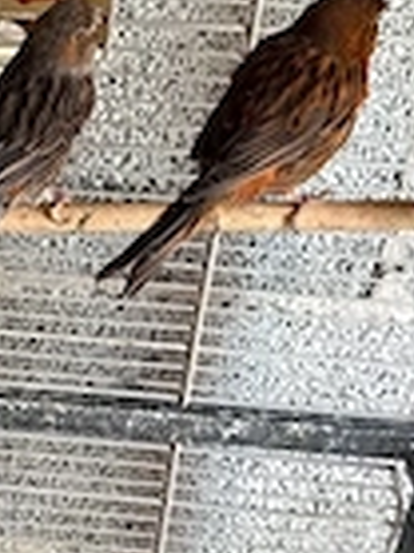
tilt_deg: -29.3
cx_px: -28
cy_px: 298
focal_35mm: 69
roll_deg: -4.4
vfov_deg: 28.2
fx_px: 1102
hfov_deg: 20.4
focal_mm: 6.76
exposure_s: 1/60
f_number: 1.78
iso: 250
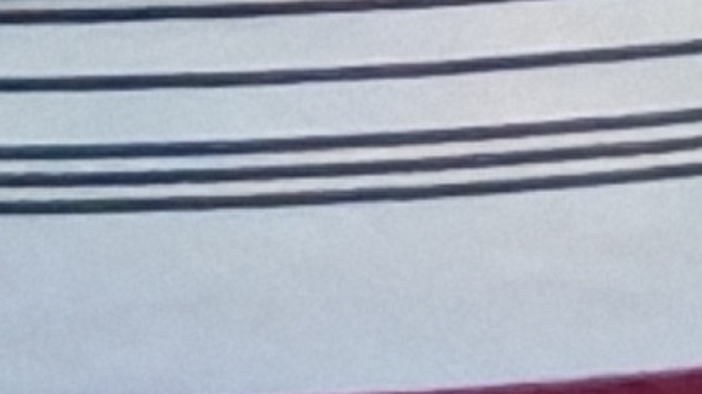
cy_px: -2711
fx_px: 5191
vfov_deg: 3.3
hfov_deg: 7.7
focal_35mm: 279
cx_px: 629
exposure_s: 1/11
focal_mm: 1.96
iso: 800
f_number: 2.2
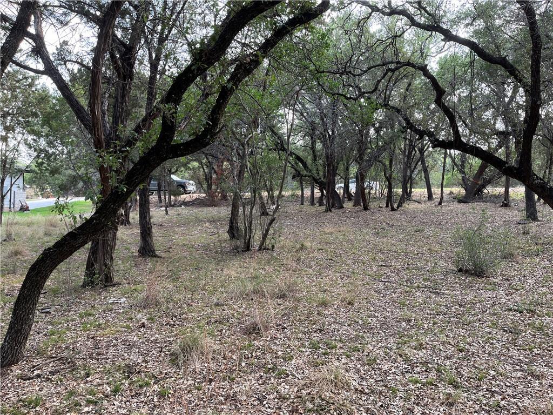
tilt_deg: -0.6
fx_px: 415
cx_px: 276
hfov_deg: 67.3
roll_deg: -1.5
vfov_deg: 53.1
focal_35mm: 26
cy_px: 208
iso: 40
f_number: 1.6
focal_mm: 5.1
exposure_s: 1/178
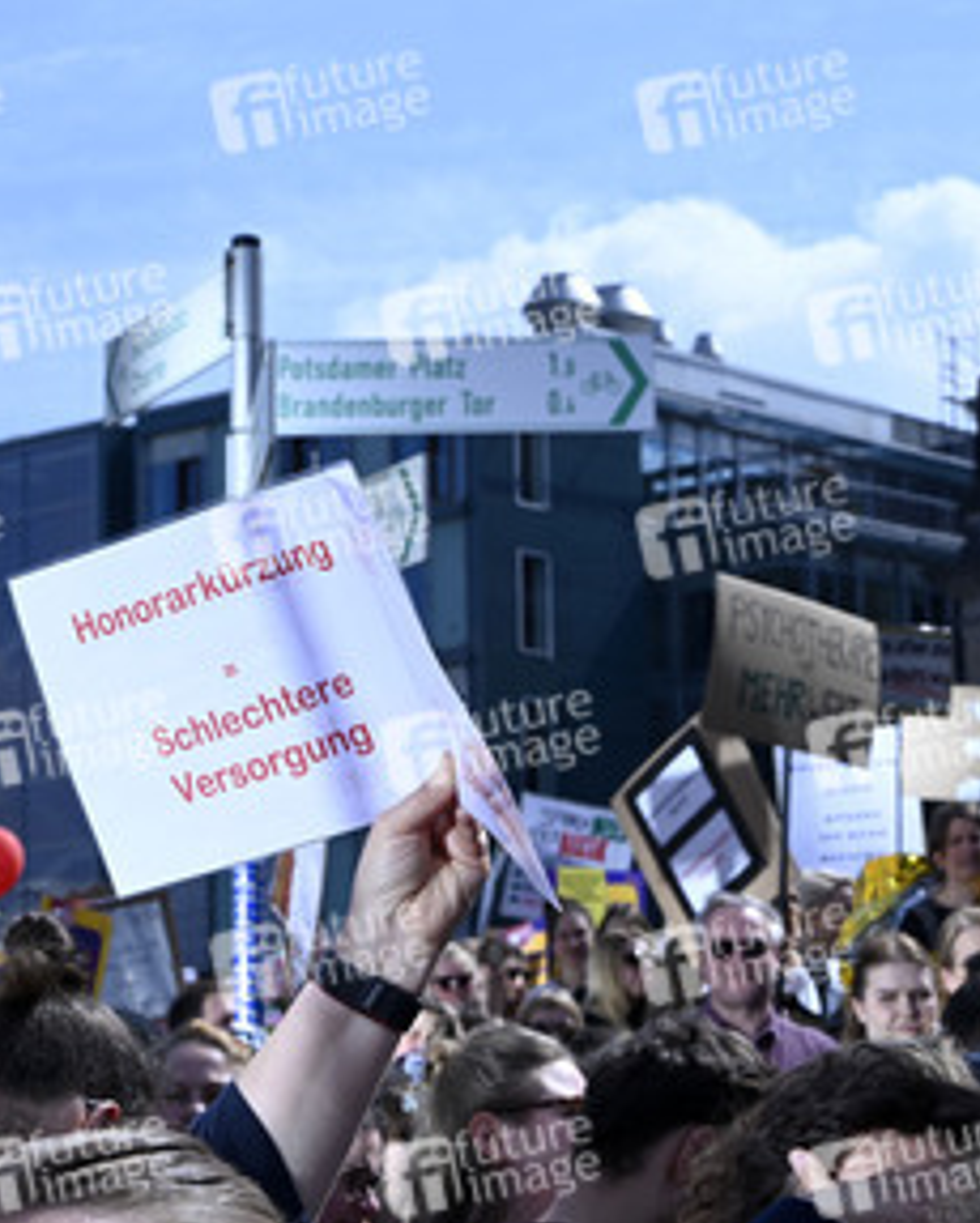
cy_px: 635
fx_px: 3730
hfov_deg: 15.0
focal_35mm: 103
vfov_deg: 18.6
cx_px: 377
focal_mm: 70
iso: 250
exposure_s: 1/320
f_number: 14
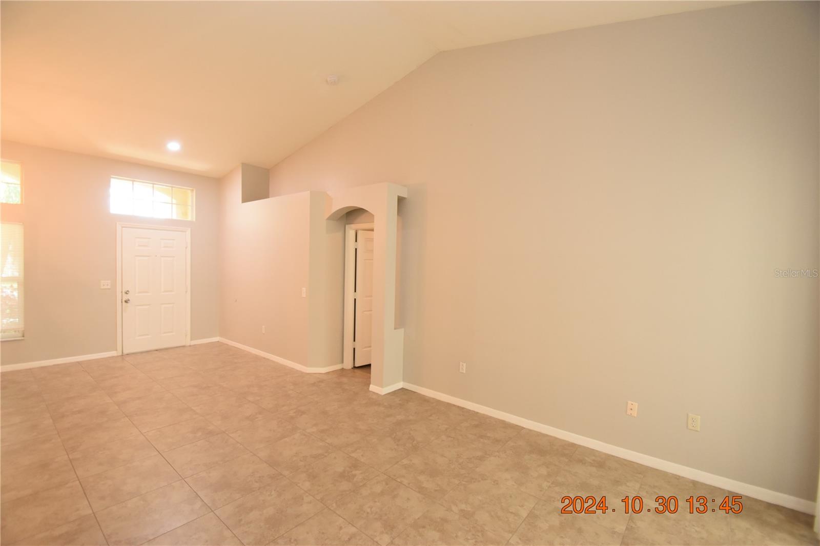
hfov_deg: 100.4
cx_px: 410
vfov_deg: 77.3
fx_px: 342
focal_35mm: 15
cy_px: 273
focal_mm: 10
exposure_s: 1/60
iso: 1400
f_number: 3.5
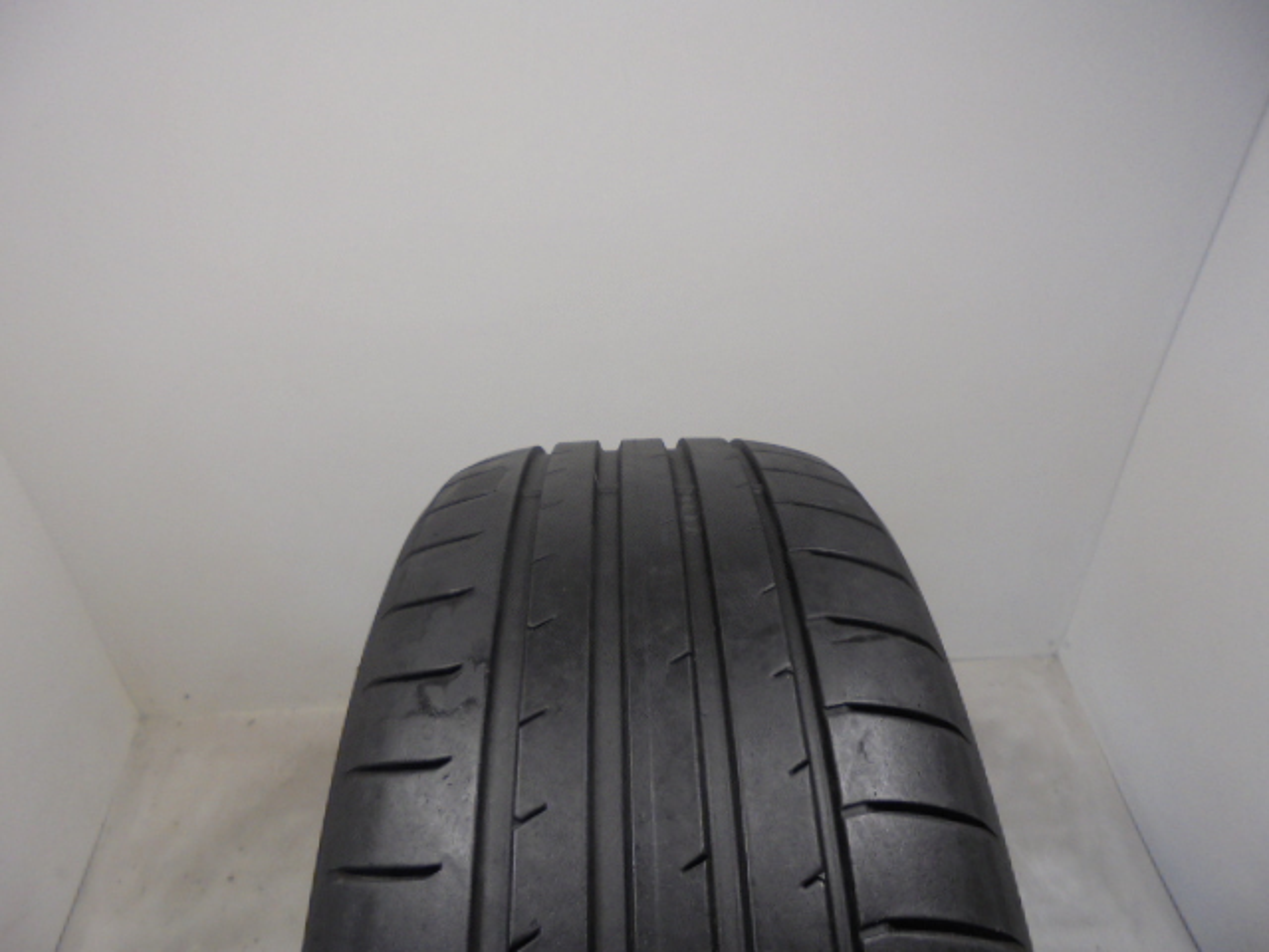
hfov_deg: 67.3
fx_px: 953
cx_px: 634
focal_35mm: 26
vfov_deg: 53.1
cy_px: 476
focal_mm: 4.6
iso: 100
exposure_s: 1/30
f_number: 3.5
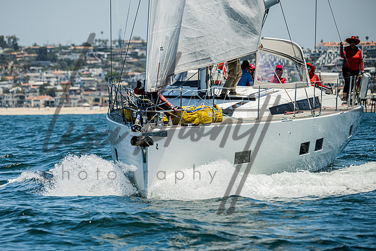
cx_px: 155
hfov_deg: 7.1
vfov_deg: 4.7
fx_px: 3033
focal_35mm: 290
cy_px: 142
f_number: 5.6
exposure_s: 1/1250
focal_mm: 240
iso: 320
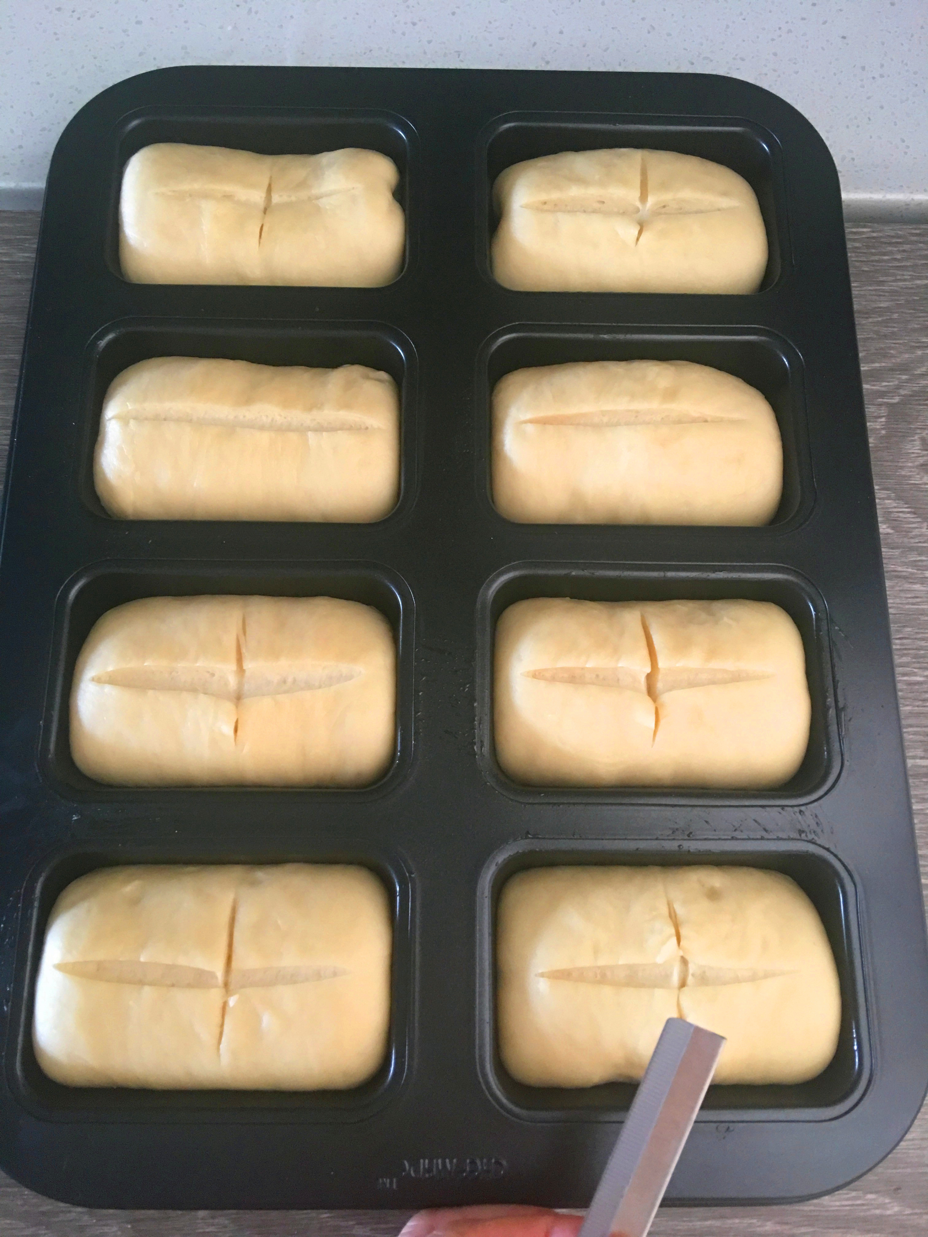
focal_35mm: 29
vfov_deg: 61.7
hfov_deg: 48.2
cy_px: 618
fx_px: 1037
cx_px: 464
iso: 100
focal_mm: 4.15
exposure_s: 1/10
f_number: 2.2
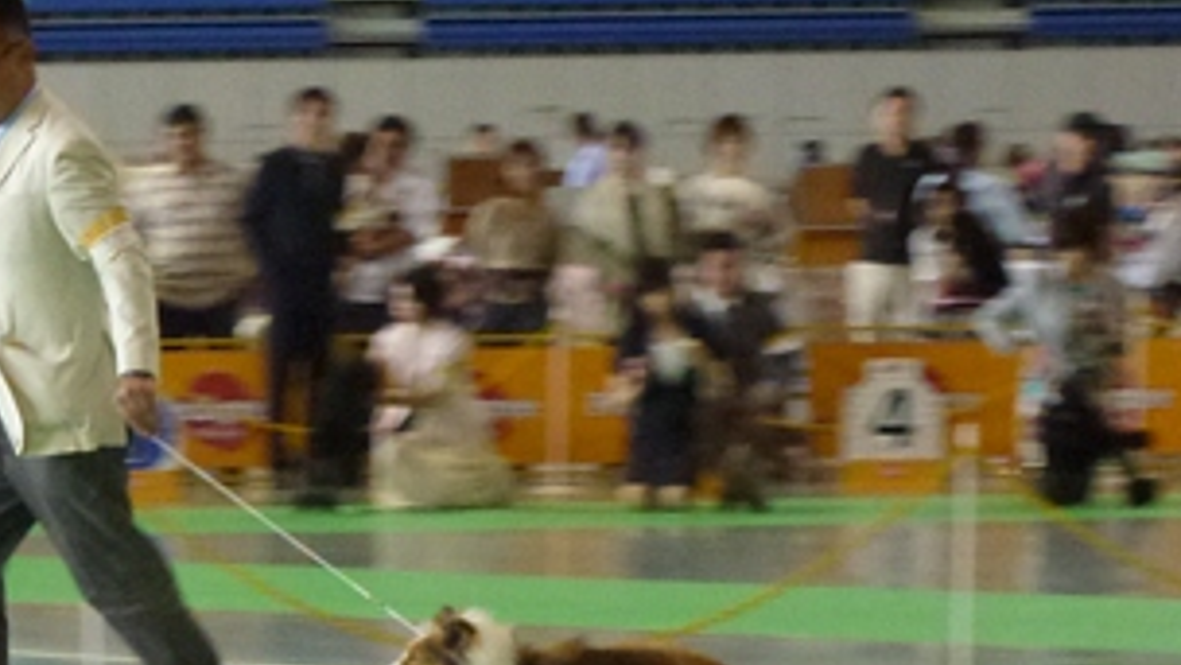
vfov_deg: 8.6
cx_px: 715
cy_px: 649
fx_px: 4384
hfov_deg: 15.3
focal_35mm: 140
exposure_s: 1/80
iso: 400
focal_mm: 10.9
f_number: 4.5
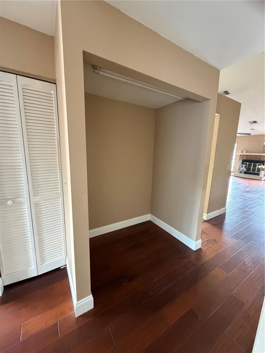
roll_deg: -1.0
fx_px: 143
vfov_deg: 102.1
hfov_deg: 85.7
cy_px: 176
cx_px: 132
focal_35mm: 14
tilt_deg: -10.2
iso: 800
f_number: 2.2
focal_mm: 2.22
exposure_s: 1/60
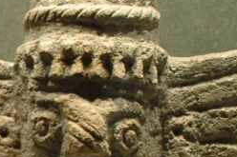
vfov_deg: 10.0
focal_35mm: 136
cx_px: -177
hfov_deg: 13.6
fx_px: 895
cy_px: 173
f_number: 3.8
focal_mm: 22
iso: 1000
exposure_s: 1/30
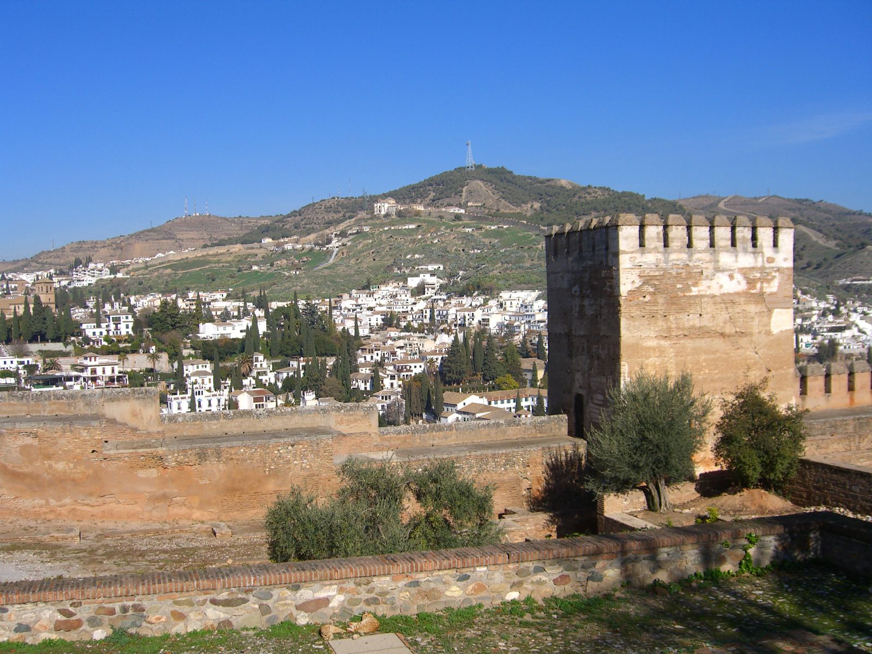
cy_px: 327
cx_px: 436
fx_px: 957
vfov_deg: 37.7
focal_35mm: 38
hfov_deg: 49.0
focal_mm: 7.9
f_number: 8
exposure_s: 1/250
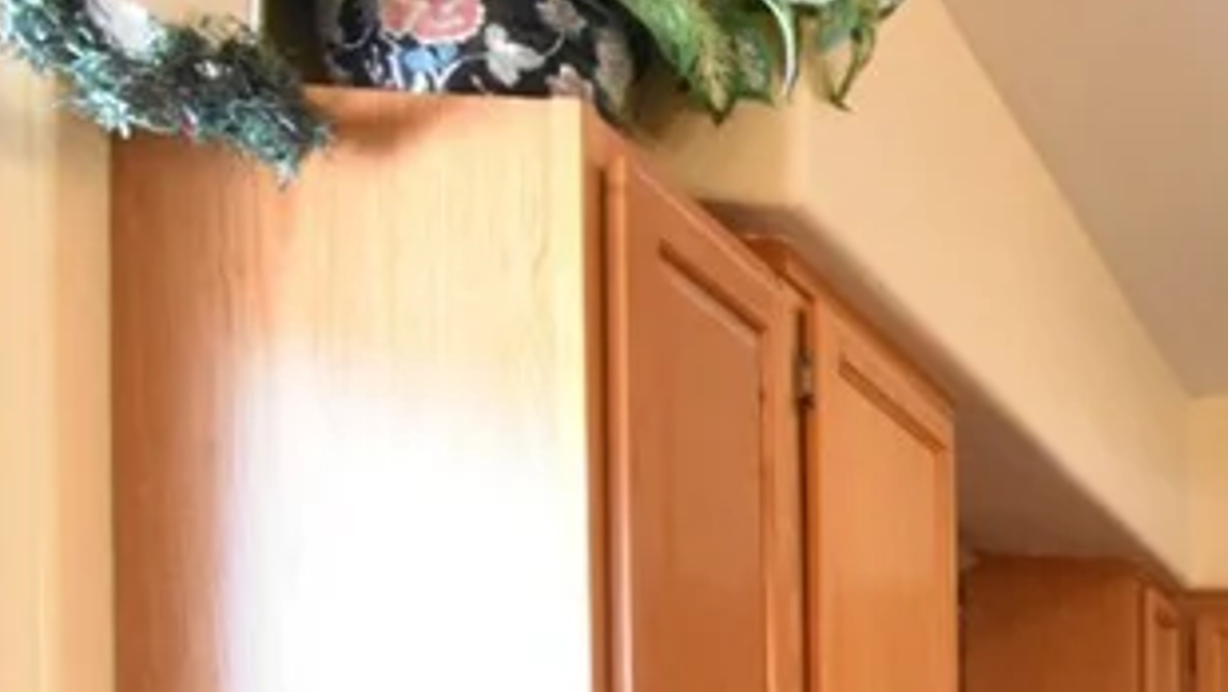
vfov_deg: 21.1
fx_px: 1694
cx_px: 1816
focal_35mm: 52
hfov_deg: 27.8
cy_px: 877
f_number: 18
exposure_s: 1/8
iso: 4000
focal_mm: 10
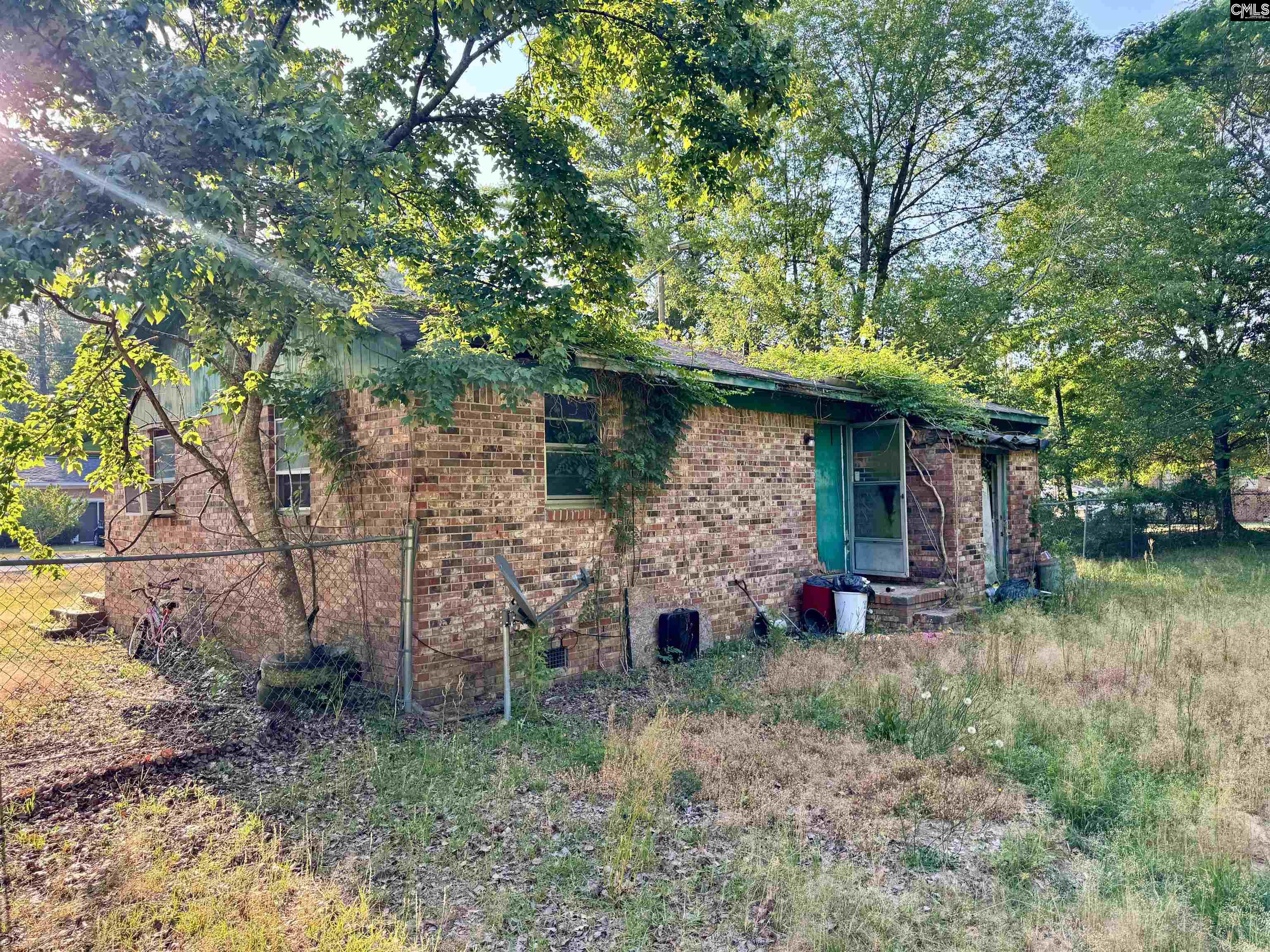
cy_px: 476
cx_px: 635
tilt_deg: +2.9
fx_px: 881
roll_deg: +0.9
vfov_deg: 56.8
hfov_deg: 71.6
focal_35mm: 24
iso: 80
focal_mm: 6.76
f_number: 1.78
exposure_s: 1/372
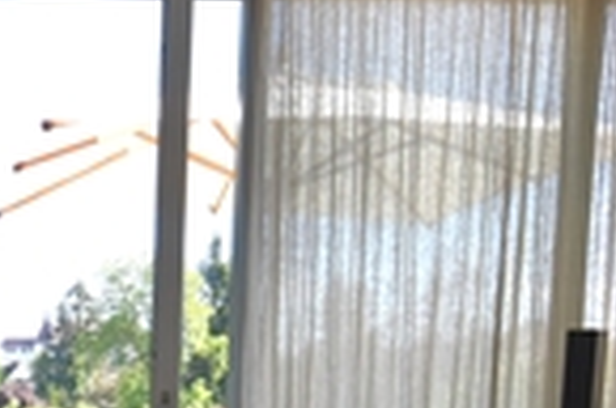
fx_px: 1332
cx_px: -119
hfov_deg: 23.8
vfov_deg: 16.6
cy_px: 497
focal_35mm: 78
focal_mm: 13
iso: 800
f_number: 8
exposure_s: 1/400
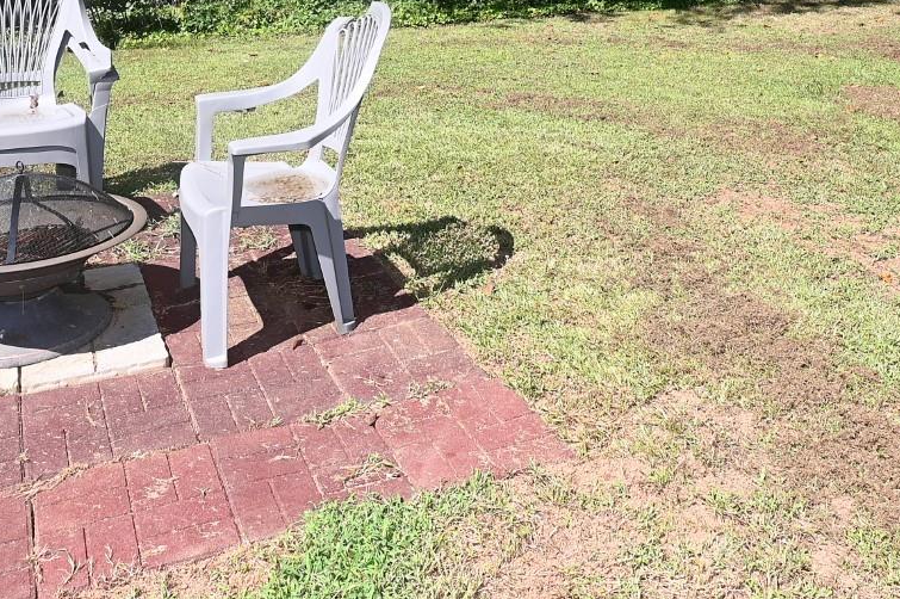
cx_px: 420
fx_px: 949
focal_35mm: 38
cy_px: -113
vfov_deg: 30.1
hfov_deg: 50.7
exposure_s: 1/200
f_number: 7.1
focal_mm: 14
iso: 125
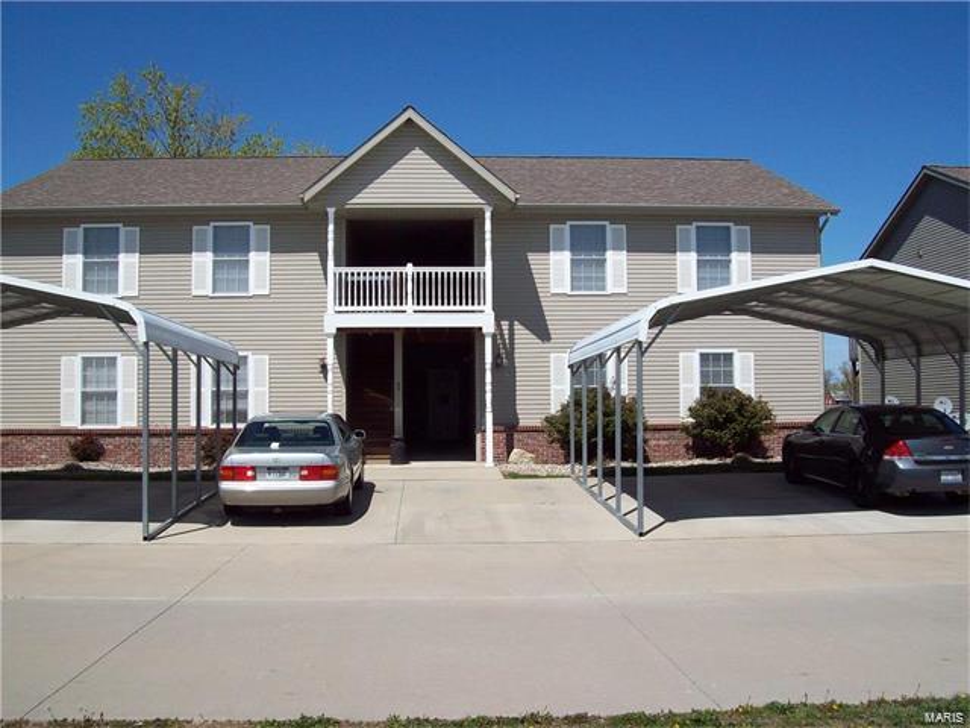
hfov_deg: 51.4
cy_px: 364
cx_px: 485
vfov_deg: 39.7
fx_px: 1009
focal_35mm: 36
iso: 80
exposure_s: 1/863
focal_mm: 6
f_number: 4.8
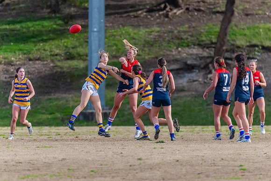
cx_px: 145
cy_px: 88
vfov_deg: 1.8
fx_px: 5649
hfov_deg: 2.7
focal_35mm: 750
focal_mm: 600
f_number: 6.3
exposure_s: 1/1600
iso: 1000
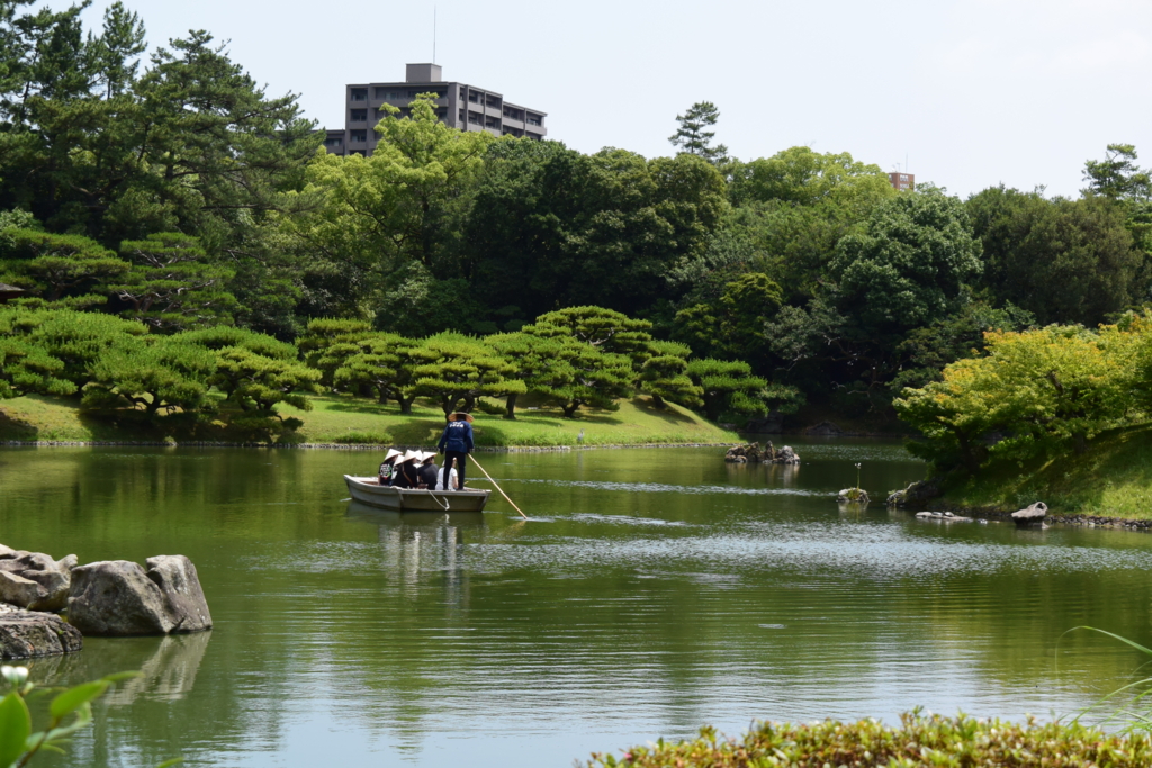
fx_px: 2592
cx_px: 576
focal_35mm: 81
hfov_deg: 25.1
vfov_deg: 16.9
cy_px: 384
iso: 160
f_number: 5.6
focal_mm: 30
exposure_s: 1/400
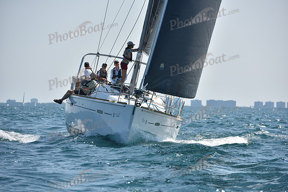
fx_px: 1600
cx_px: 144
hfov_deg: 10.3
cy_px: 96
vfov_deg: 6.9
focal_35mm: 200
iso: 250
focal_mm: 200
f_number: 7.1
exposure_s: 1/1600
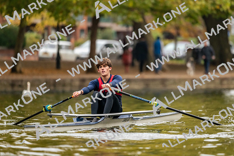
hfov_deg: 5.2
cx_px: 117
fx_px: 2600
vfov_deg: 3.4
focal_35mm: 400
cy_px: 78
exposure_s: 1/2000
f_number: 4.5
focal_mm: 400
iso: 3600
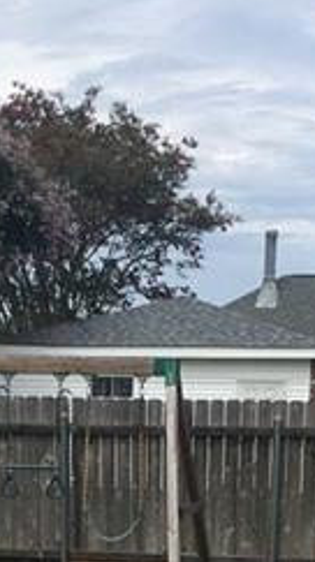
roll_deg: -2.4
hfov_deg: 12.1
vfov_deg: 19.7
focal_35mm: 100
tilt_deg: -14.8
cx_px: 125
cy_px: 722
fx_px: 1491
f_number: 2.2
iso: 25
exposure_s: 1/1972
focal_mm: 4.15
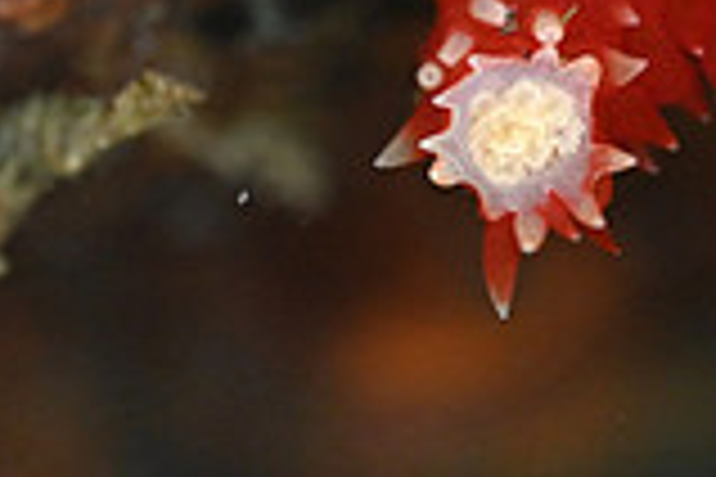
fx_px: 7597
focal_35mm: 382
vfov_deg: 3.6
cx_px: 964
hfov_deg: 5.4
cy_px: 16
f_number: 3.3
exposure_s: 1/160
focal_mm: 105
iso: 2500
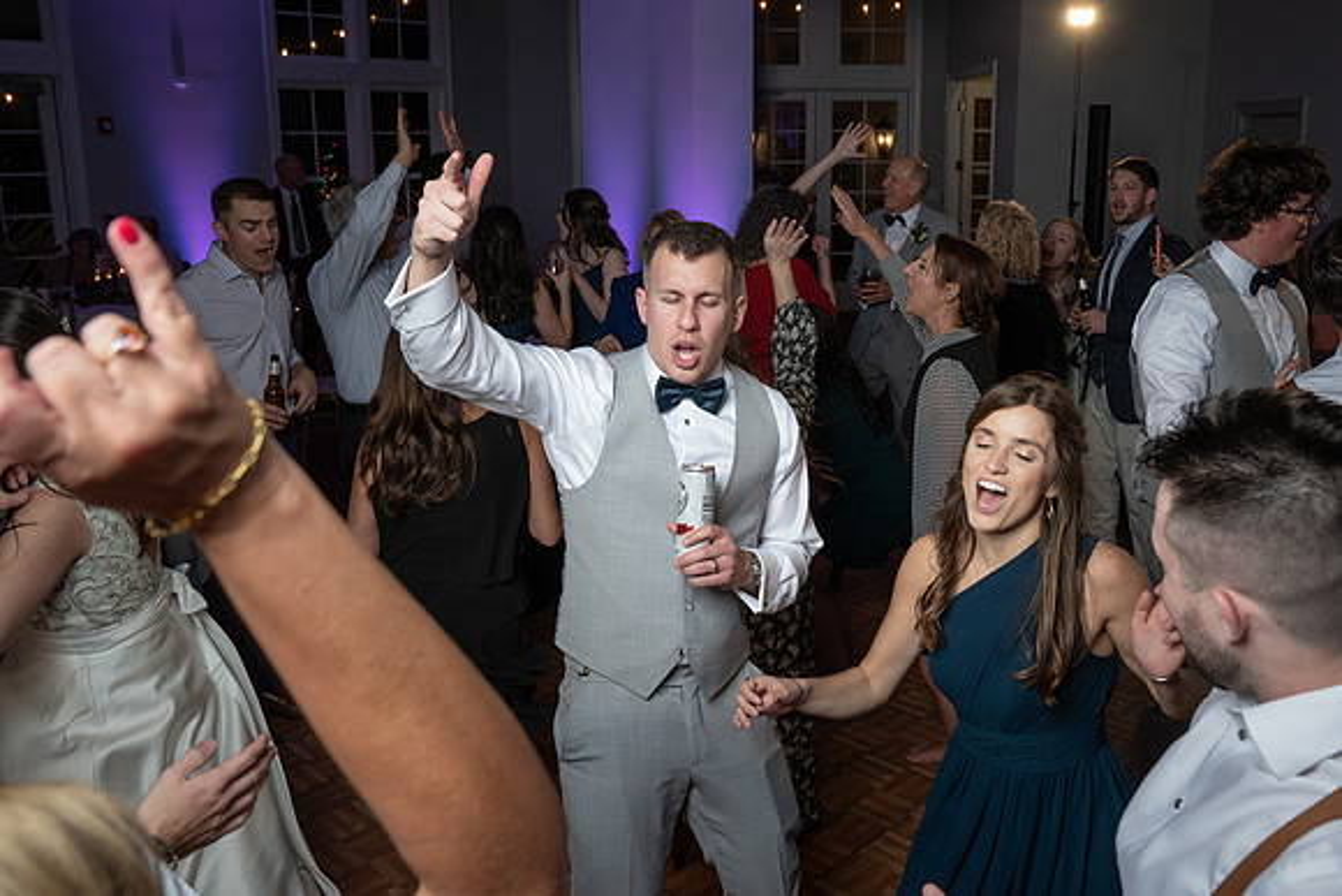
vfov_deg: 40.8
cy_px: 401
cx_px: 741
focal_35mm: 32
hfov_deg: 58.2
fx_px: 1203
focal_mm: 28
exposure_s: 1/200
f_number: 5.6
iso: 2000
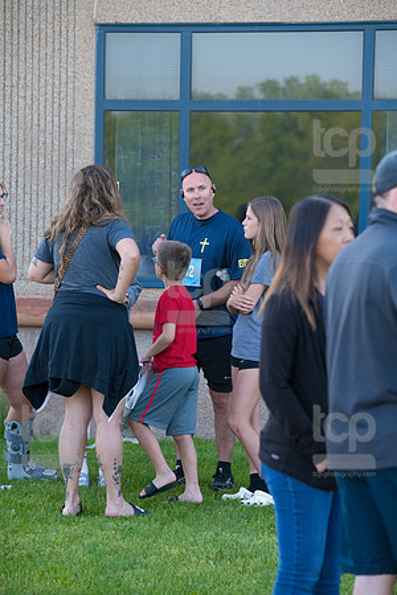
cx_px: 198
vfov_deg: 12.5
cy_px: 298
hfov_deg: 8.3
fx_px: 2729
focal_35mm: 165
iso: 2500
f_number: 5.6
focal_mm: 165
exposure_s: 1/1600
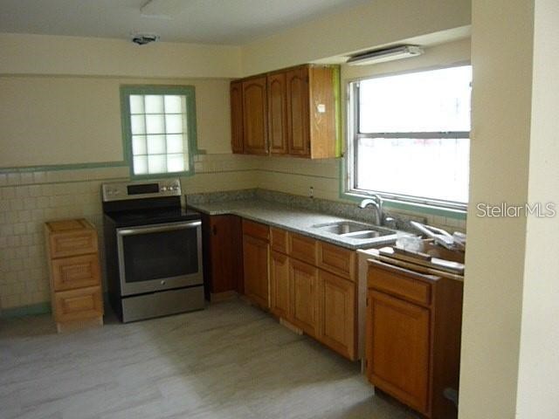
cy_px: 210
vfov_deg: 44.2
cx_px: 280
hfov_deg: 56.8
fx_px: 517
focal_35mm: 32
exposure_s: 1/80
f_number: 4
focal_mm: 5.2
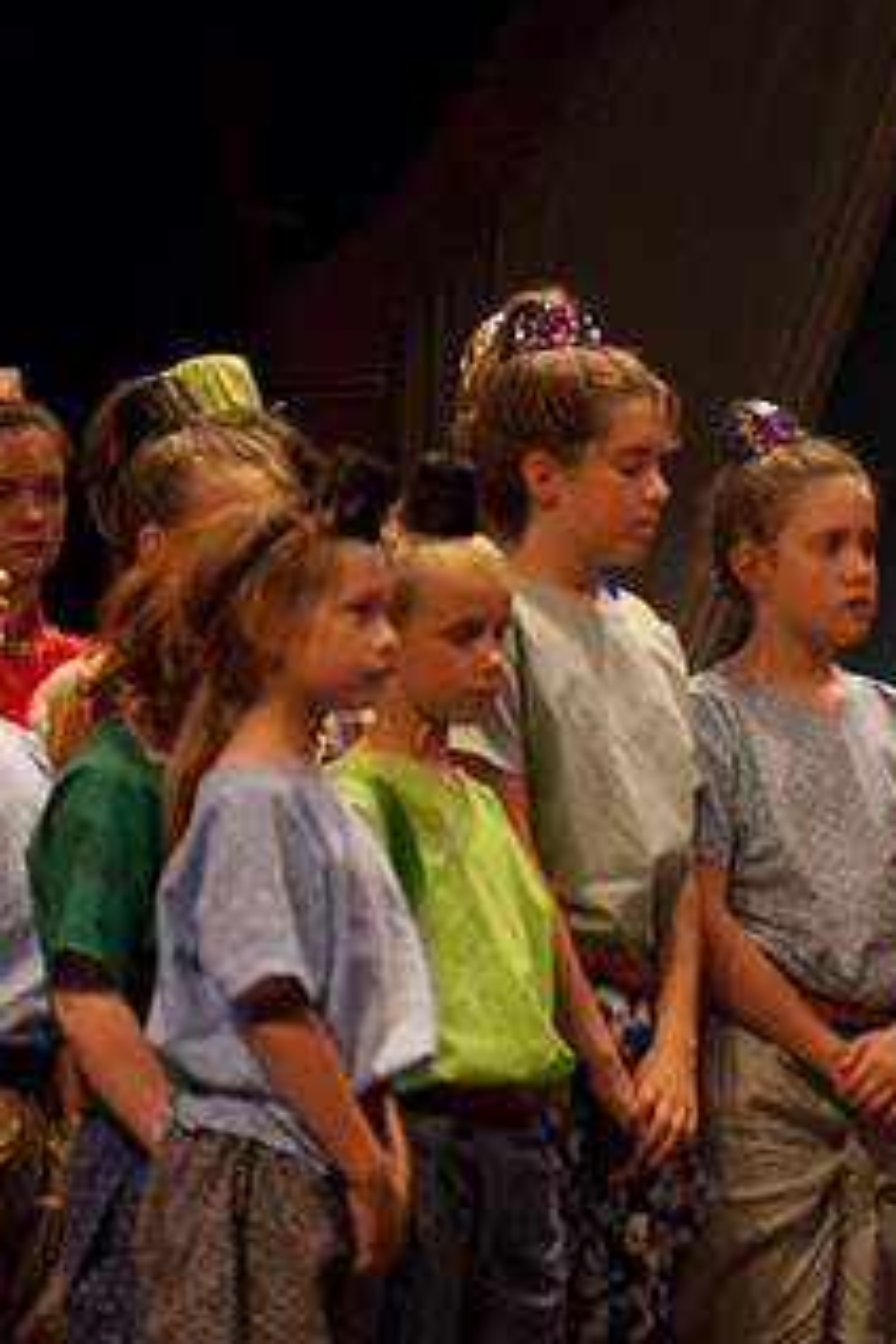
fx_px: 8175
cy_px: 541
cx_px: 955
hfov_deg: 6.2
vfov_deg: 9.4
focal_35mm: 219
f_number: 2.8
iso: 1000
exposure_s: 1/200
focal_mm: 80
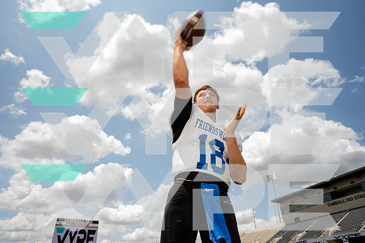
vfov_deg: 49.6
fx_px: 264
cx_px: 182
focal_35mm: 26
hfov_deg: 69.4
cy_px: 122
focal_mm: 26
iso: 64
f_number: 6.3
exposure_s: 1/250
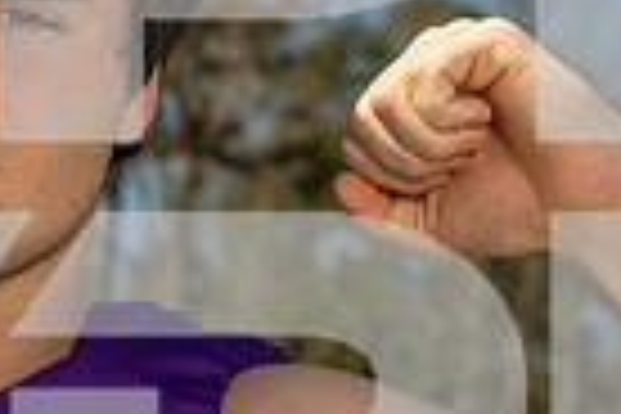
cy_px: 452
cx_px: -76
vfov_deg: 6.5
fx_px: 3622
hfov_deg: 9.7
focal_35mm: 210
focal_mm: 50
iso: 100
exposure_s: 1/125
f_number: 5.6
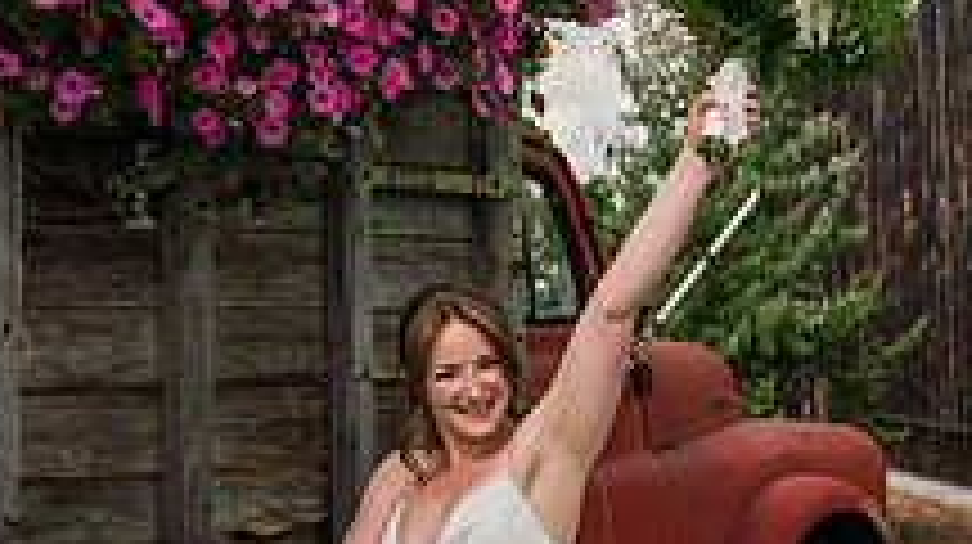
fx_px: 2755
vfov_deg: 11.1
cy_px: 634
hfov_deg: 20.0
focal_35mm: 107
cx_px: 428
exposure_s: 1/8000
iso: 400
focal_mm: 49
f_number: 3.2
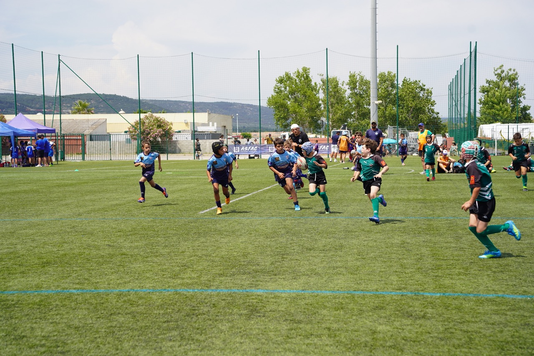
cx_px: 267
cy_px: 178
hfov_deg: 28.8
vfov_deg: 19.5
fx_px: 1038
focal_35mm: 70
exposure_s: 1/500
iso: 100
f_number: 5
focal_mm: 70
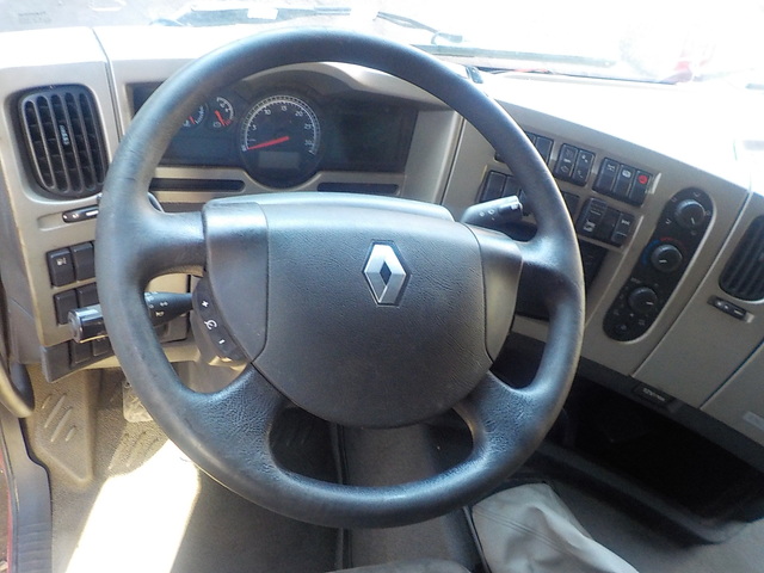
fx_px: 662
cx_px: 382
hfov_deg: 60.0
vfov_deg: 46.8
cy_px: 286
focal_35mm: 30
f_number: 3.3
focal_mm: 4.1
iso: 400
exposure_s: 1/13
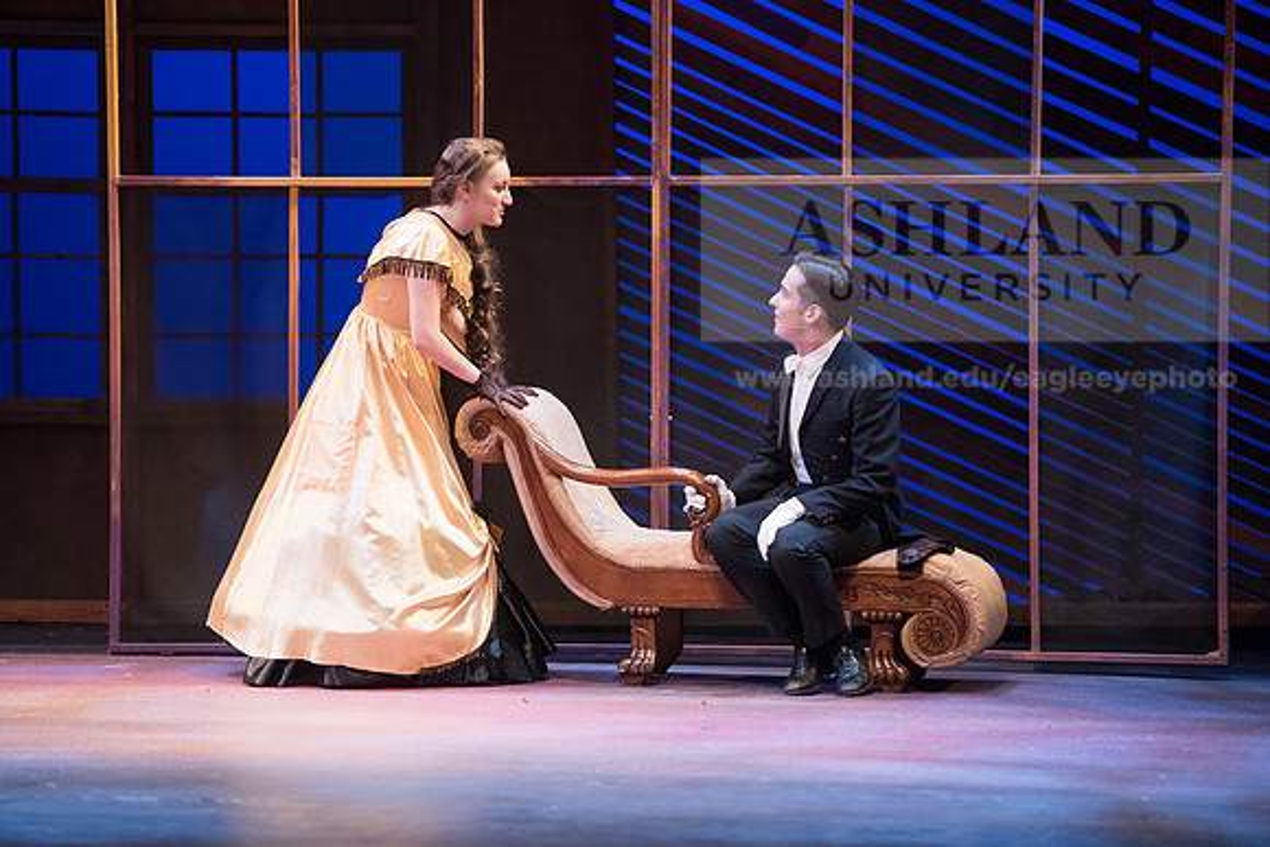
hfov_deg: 11.7
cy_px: 424
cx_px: 635
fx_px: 6175
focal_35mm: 175
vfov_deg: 7.9
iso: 4000
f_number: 3.2
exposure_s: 1/320
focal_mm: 175
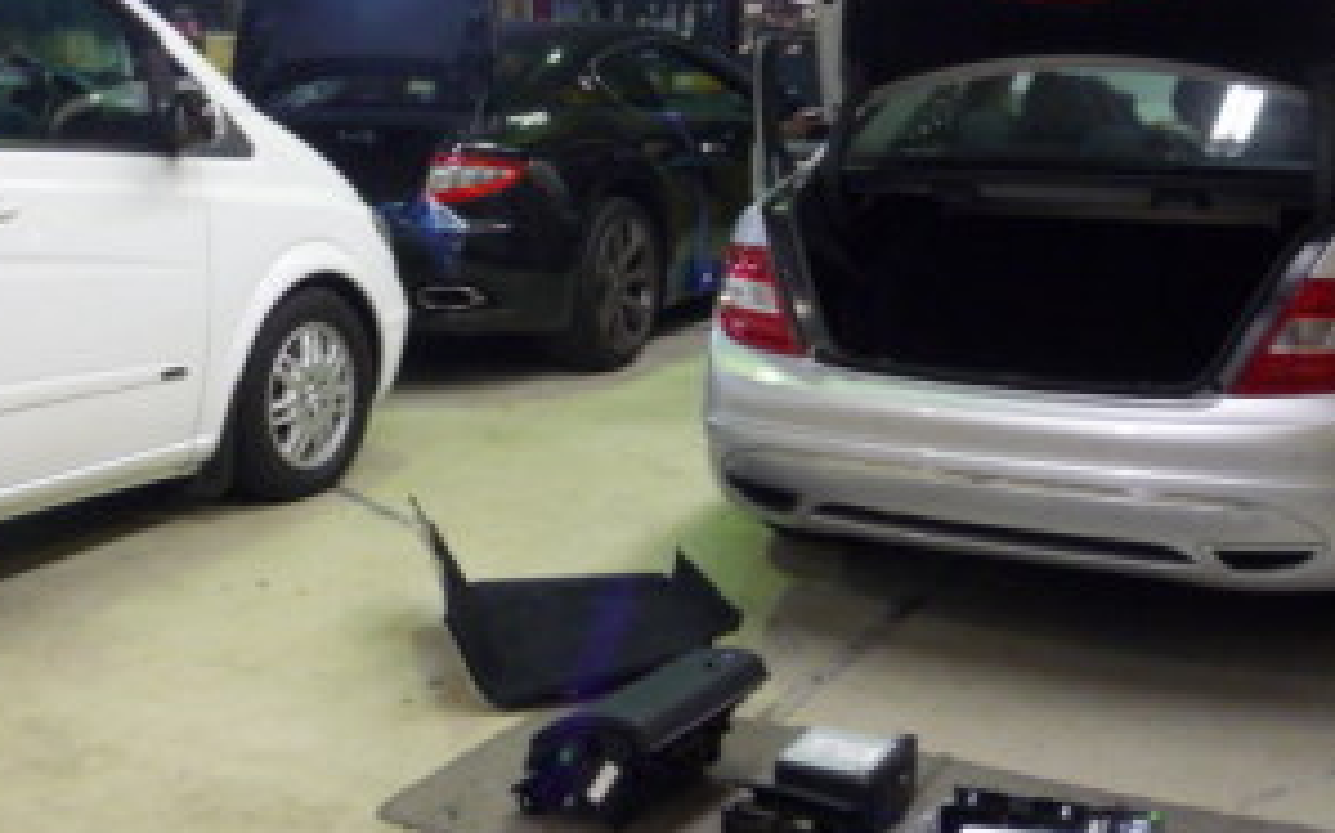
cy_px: 206
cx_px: 466
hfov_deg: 38.5
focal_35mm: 52
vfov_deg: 24.6
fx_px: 1891
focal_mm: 4.4
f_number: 2.8
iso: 250
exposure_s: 1/30
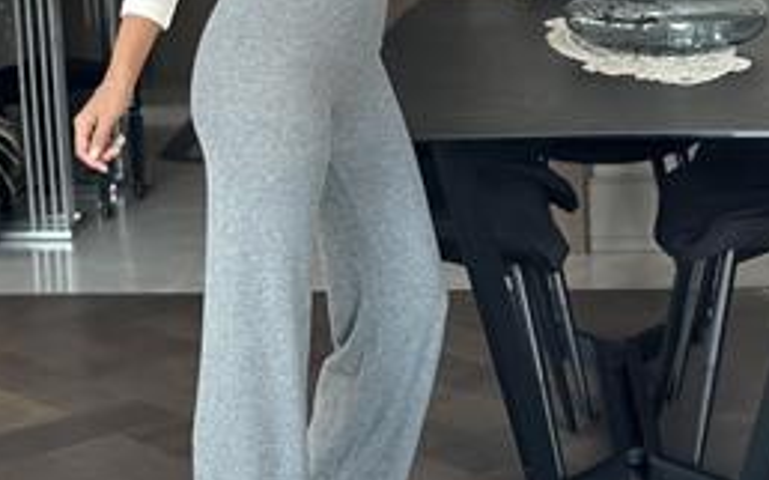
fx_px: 2095
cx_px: 352
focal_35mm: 100
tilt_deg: -20.7
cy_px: 104
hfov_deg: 20.8
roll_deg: +2.8
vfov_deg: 13.0
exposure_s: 1/40
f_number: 1.78
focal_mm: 6.86
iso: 500
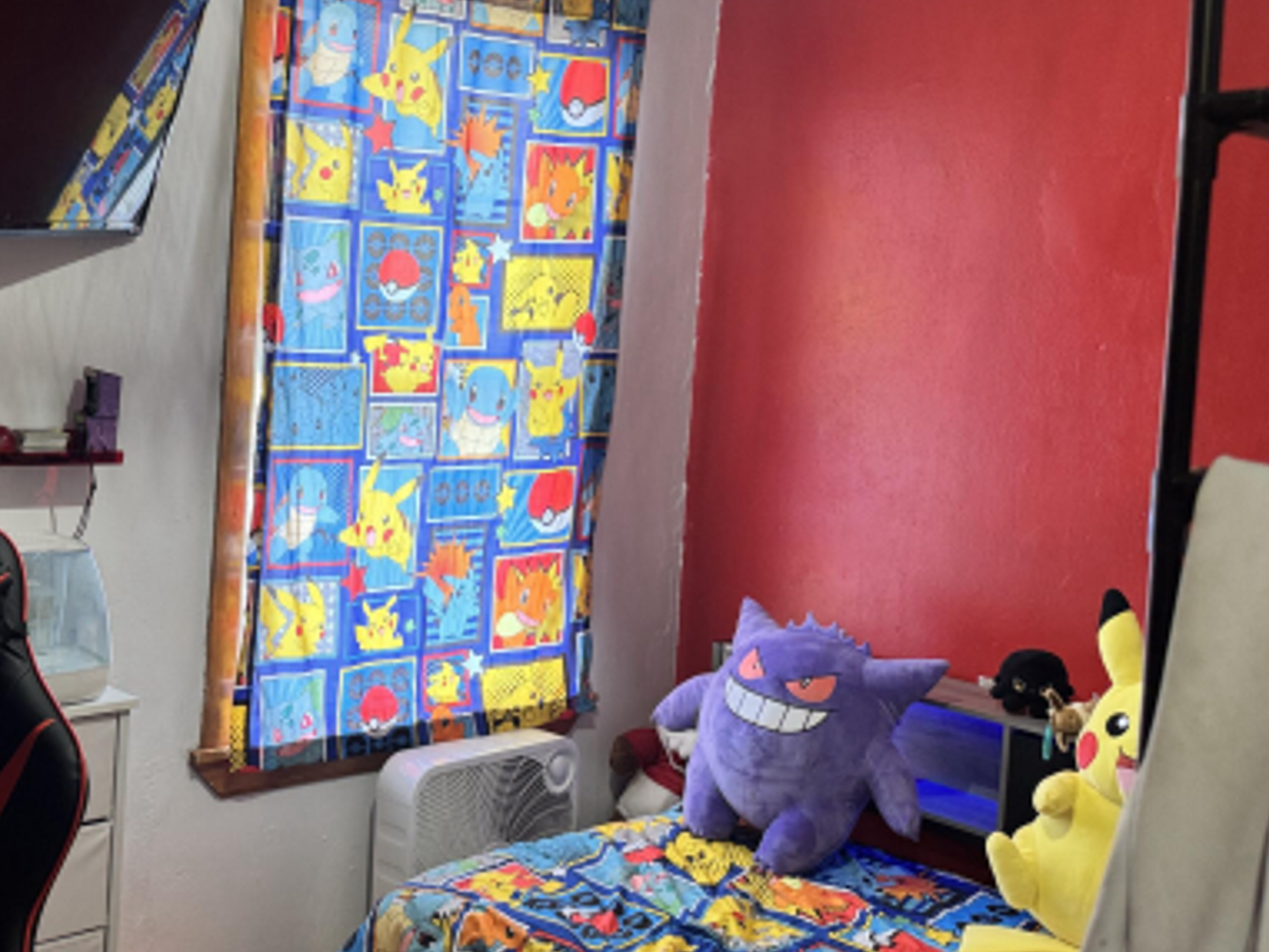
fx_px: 1540
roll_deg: -3.6
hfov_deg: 42.8
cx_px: 258
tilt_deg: -1.8
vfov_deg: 34.3
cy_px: 386
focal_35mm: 42
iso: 160
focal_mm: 6.76
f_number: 1.78
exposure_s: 1/60
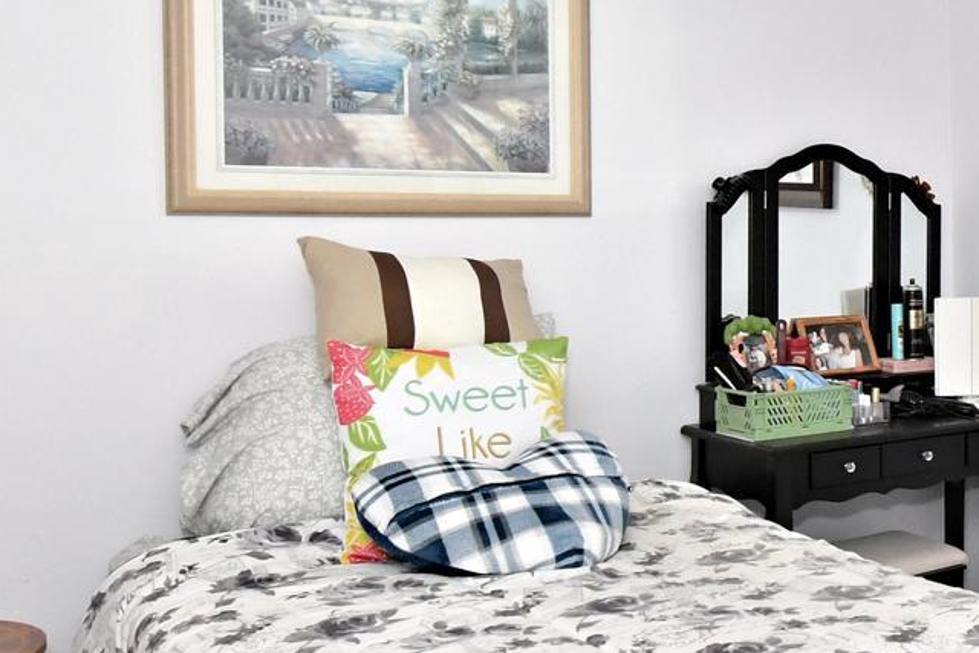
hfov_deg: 36.9
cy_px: 259
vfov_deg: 28.0
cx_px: 974
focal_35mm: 48
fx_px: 1306
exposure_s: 1/250
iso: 2000
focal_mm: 10
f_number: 7.1
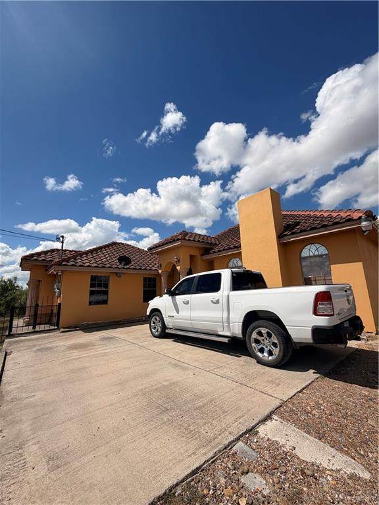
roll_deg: +2.2
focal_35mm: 14
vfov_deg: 102.1
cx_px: 190
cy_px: 252
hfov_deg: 85.7
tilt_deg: +10.8
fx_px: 204
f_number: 2.2
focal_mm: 2.22
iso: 20
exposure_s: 1/1961
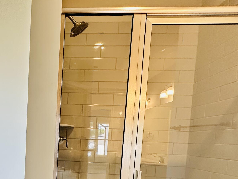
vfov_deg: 41.2
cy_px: 156
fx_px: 220
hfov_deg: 50.8
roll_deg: -2.7
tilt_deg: -3.3
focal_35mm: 32
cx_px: 27
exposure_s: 1/60
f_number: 2.2
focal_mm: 2.22
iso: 200
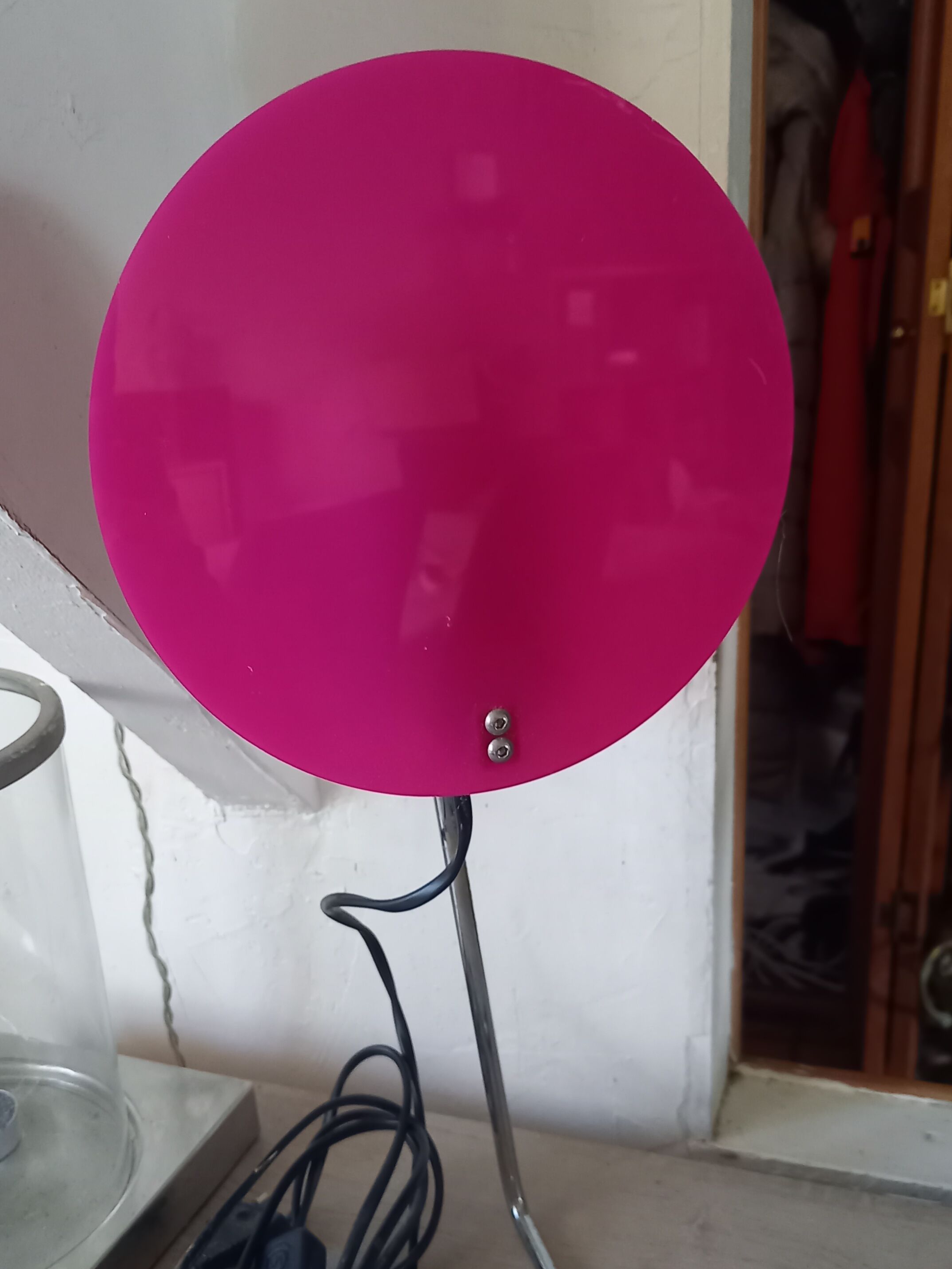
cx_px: 446
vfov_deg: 52.2
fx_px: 1283
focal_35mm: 35
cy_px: 766
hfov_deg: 40.7
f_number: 1.8
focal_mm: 4.65
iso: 500
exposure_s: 1/33.3
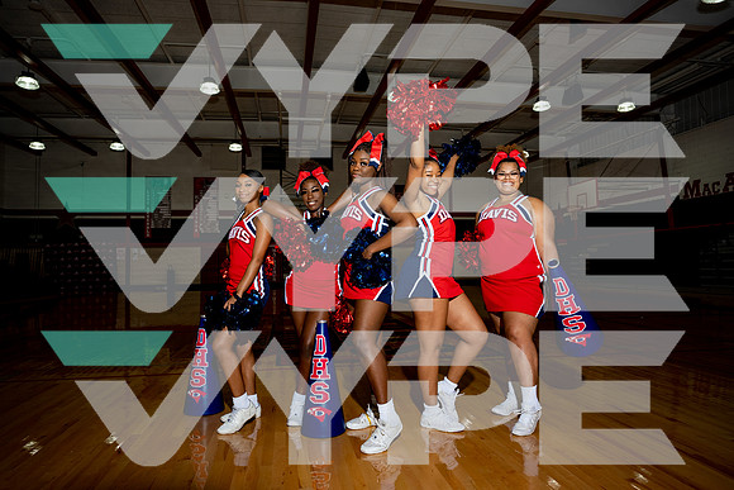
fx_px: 489
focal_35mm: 24
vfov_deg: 53.2
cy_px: 245
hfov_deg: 73.7
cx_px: 367
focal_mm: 24
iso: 160
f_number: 5.6
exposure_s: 1/250
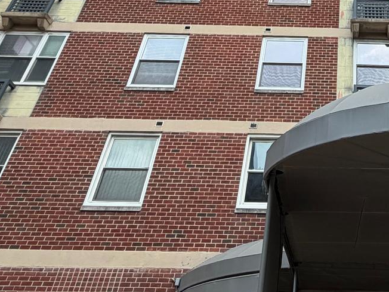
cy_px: -64
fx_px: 494
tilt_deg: +43.0
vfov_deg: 28.4
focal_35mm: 44
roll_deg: +0.3
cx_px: 356
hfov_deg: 39.6
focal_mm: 2.22
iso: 64
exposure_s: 1/502
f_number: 2.2
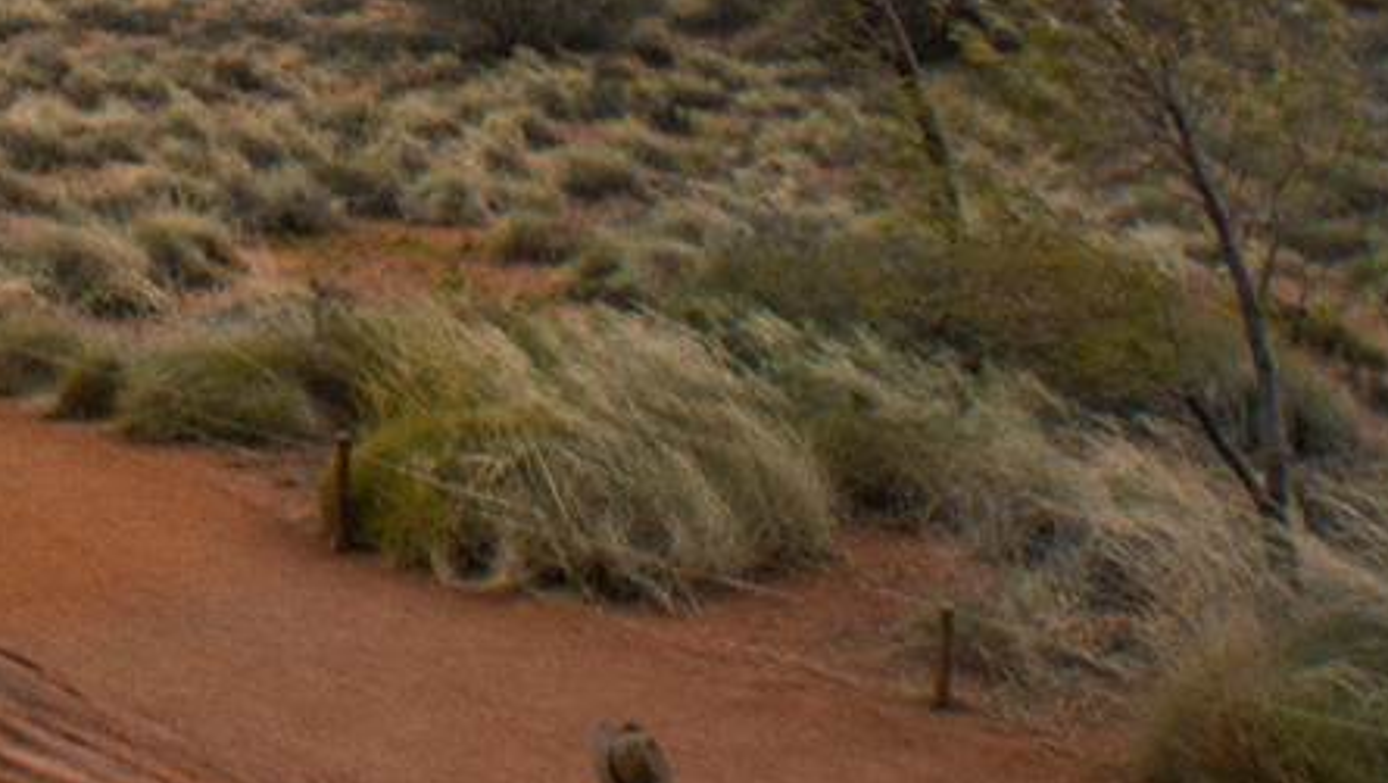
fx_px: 3204
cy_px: 59
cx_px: 143
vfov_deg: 13.8
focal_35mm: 87
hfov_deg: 23.8
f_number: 8
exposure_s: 1/250
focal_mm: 37
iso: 320
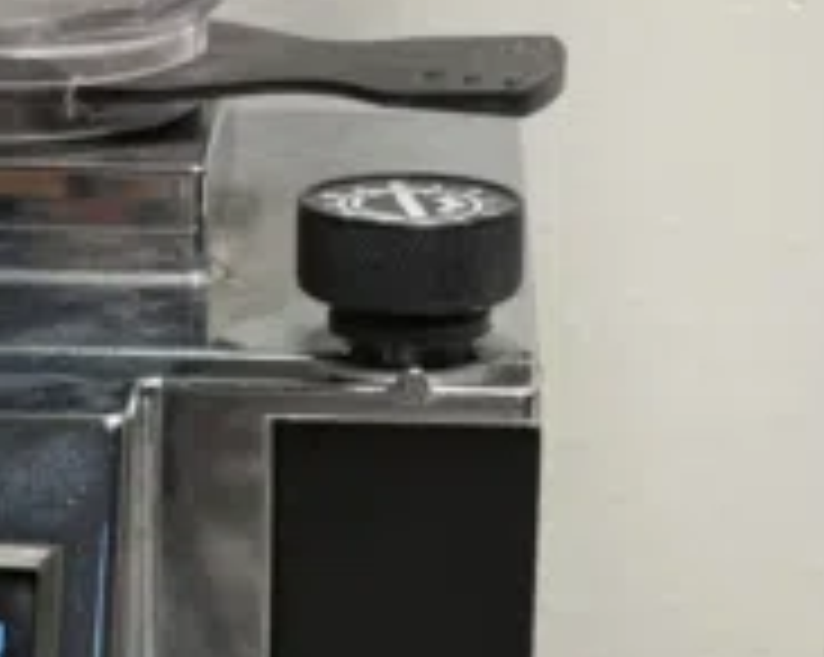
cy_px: 450
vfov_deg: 18.6
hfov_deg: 22.7
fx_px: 1998
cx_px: 86
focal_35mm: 82
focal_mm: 6.76
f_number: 1.78
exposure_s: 1/100
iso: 50
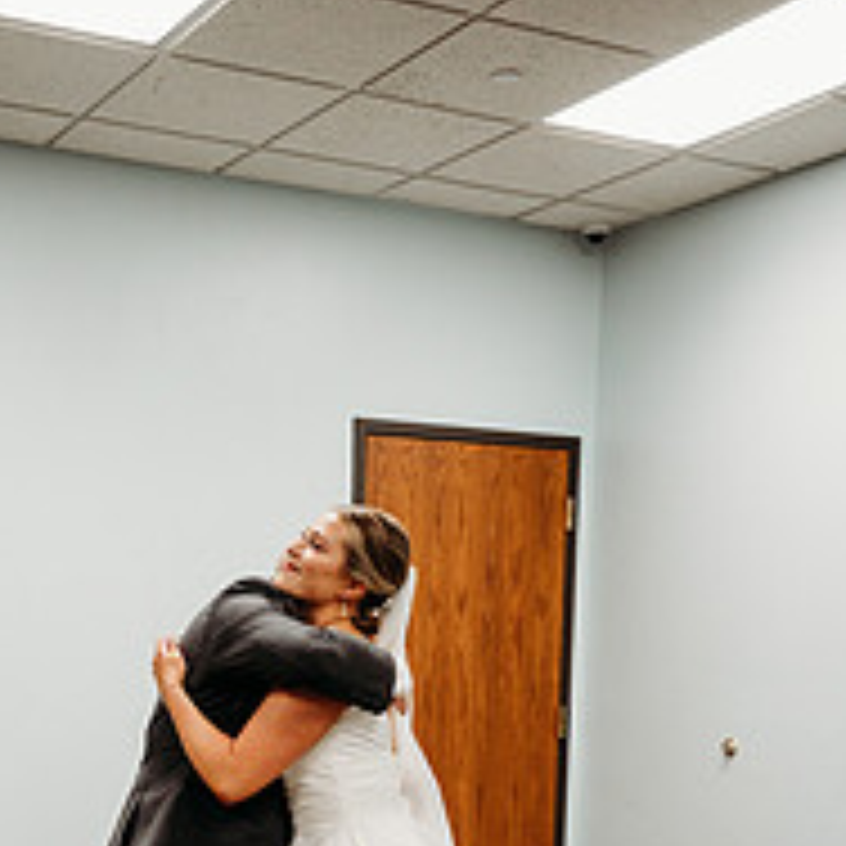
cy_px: 806
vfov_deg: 28.5
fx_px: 1576
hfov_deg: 29.6
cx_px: 218
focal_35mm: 57
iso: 2000
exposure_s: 1/320
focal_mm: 28
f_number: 3.2
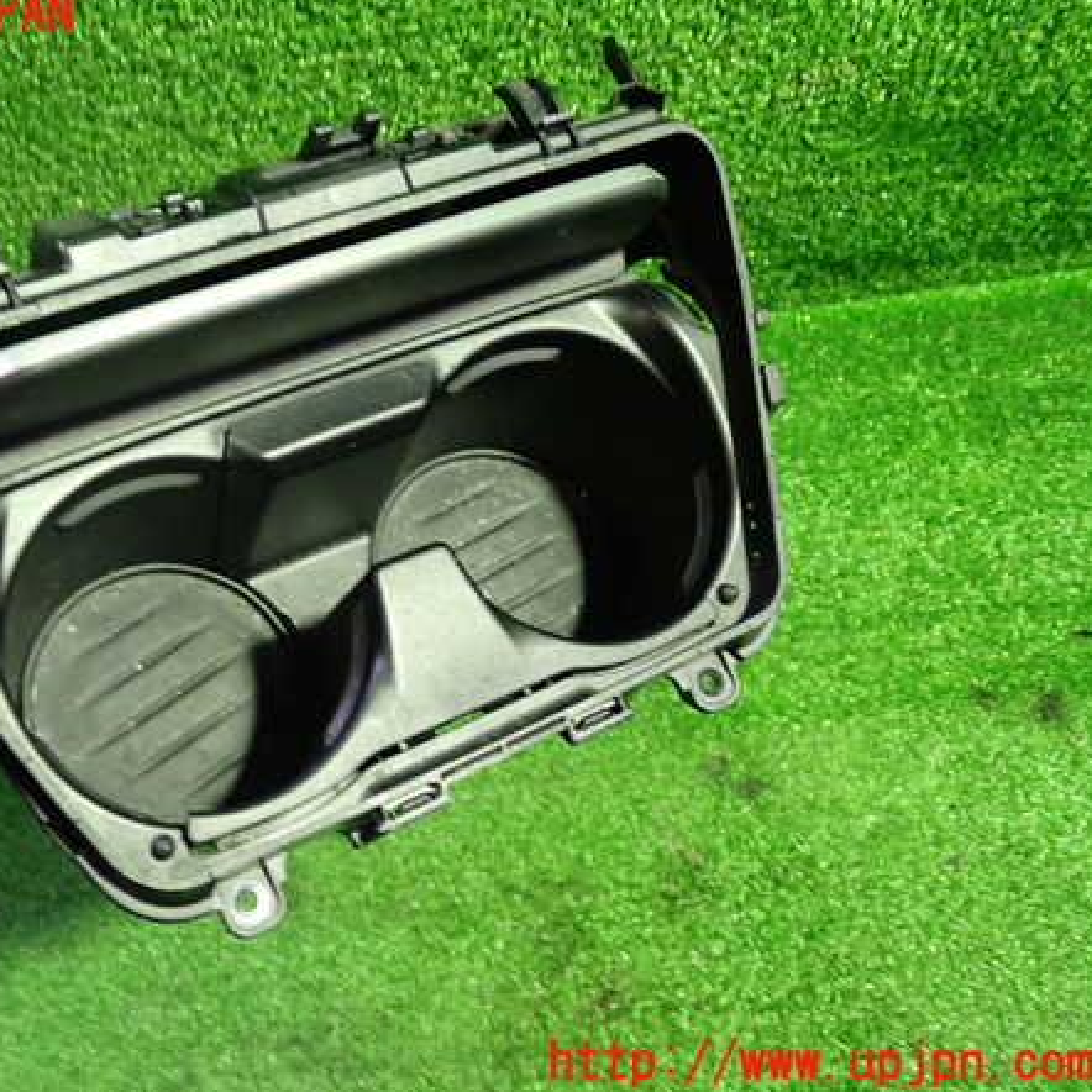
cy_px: 539
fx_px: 1285
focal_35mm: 36
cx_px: 366
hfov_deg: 45.4
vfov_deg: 46.0
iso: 400
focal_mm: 5.4
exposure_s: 1/30
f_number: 2.3
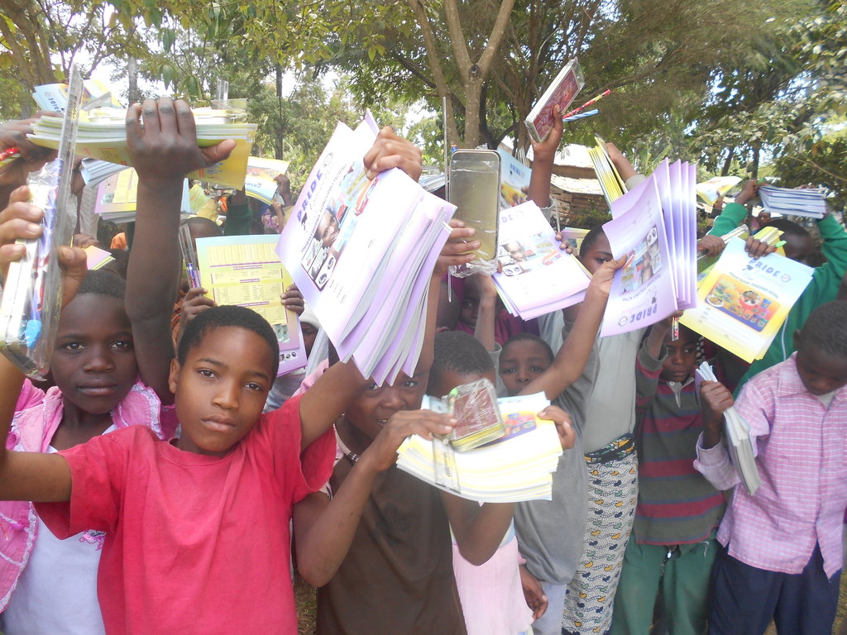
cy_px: 318
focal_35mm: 26
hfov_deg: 67.3
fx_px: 636
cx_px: 424
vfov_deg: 53.1
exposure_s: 1/60
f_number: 3.2
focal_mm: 4.6
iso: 80
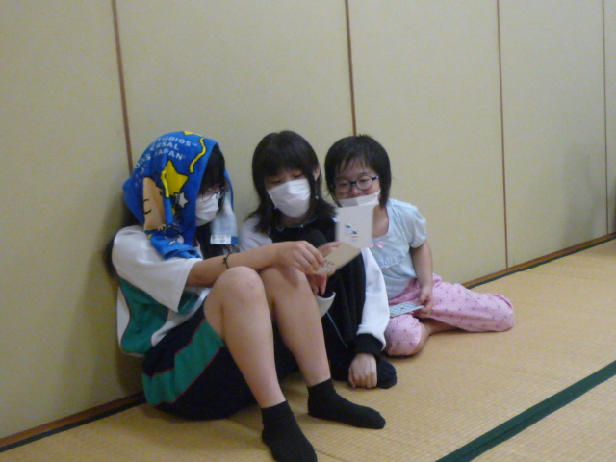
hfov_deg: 40.4
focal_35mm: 47
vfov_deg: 30.9
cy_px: 231
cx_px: 308
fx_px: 836
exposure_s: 1/30
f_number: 2.9
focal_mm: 4.7
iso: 400
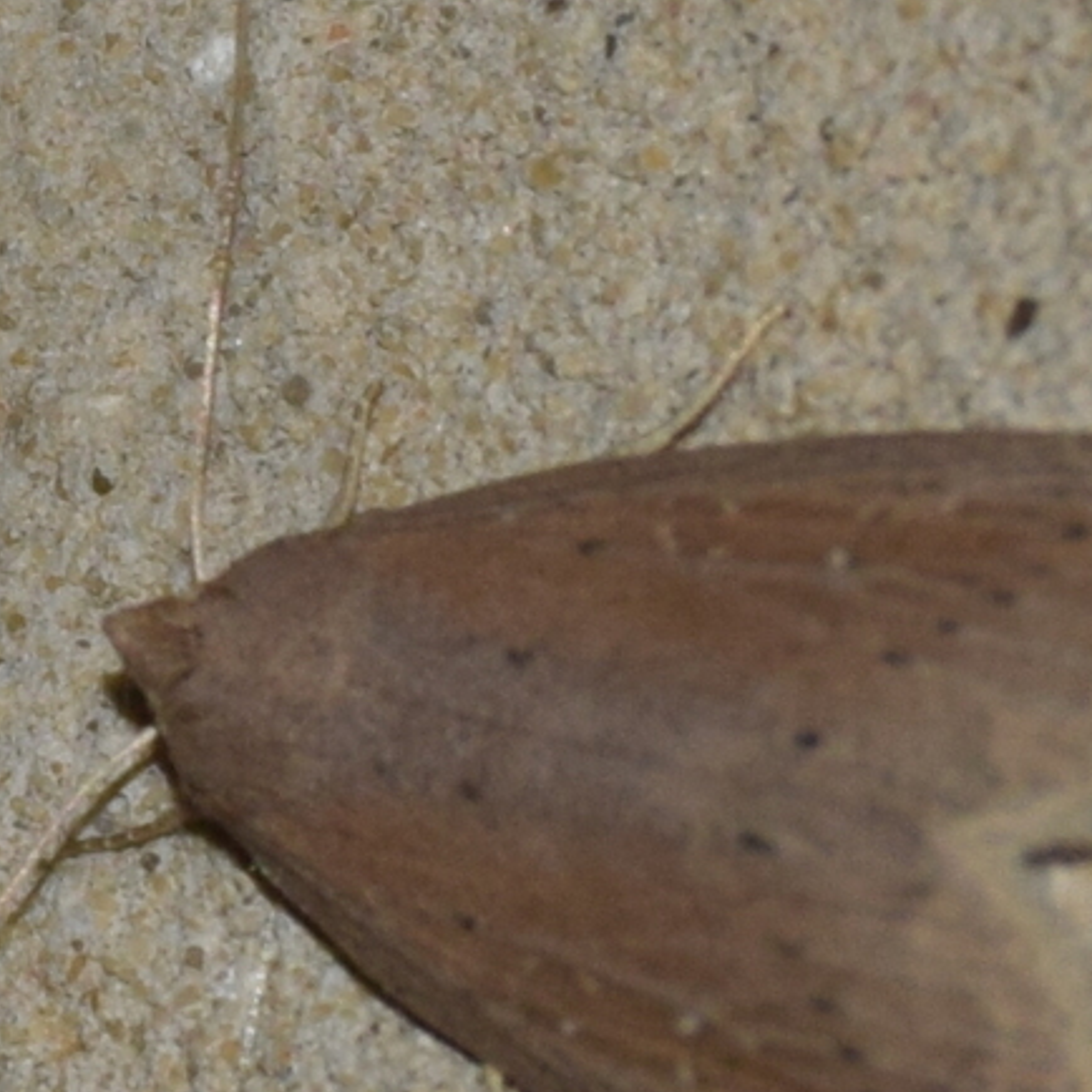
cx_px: 510
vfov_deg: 4.4
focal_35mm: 394
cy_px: 747
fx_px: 14062
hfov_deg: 4.4
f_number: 5.6
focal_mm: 140
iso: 320
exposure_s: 1/60
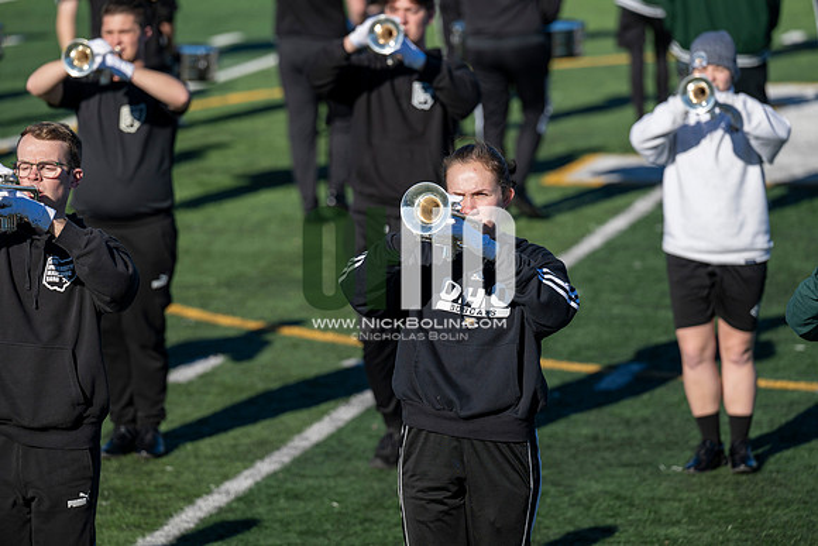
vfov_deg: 6.9
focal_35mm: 200
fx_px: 4545
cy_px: 273
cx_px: 409
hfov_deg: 10.3
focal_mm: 200
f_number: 4
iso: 160
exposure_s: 1/2000
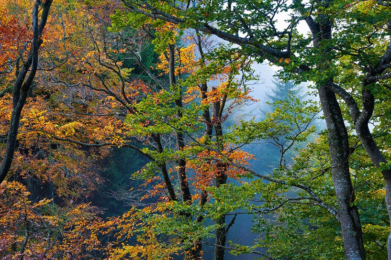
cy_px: 114
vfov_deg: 28.6
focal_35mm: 47
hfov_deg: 41.8
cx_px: 163
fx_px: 510
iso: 250
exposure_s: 1/10
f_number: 9
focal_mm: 32
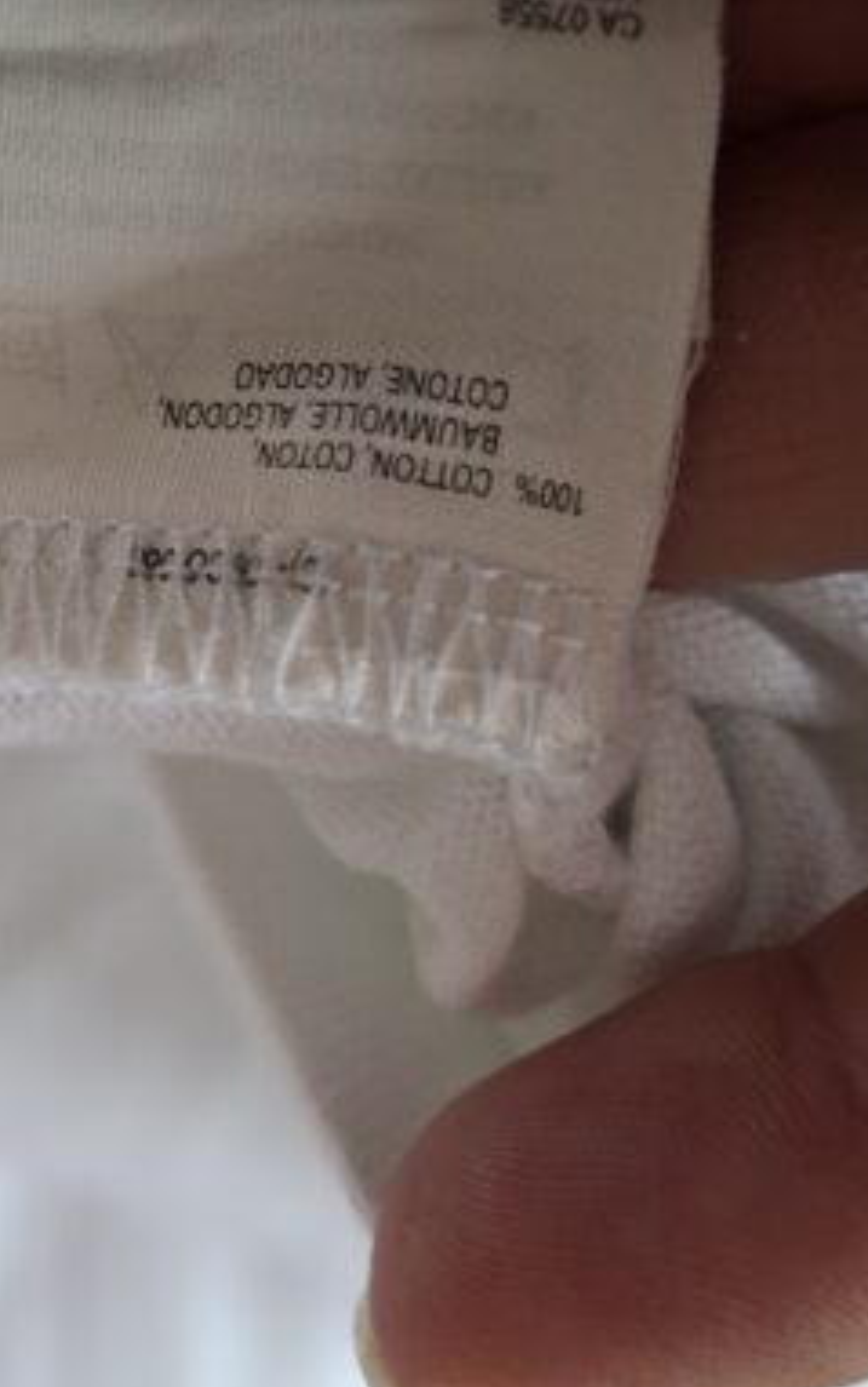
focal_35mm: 51
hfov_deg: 25.1
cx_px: 214
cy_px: 719
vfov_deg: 39.6
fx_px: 1929
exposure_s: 1/33
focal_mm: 5.54
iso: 250
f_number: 1.8
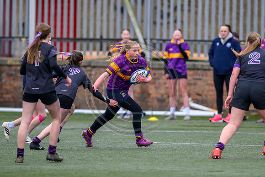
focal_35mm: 468
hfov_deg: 4.4
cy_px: 80
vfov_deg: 2.9
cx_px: 131
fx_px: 3446
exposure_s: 1/2000
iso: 640
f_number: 3.5
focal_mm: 400
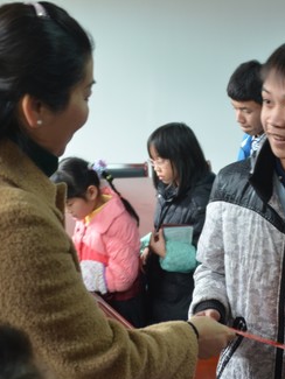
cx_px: 180
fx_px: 680
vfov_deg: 31.2
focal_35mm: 62
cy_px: 192
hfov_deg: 23.6
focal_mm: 28
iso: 800
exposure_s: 1/45
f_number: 3.5
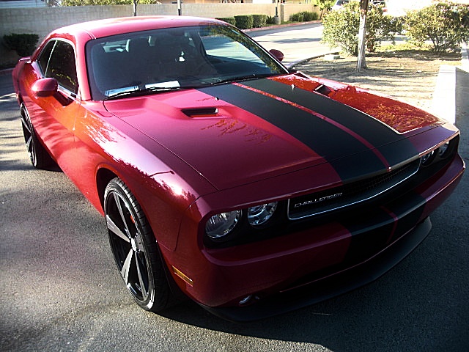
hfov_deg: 51.4
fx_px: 488
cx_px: 234
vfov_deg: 39.7
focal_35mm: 36
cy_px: 176
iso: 50
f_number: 2.8
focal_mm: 6.3
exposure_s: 1/125
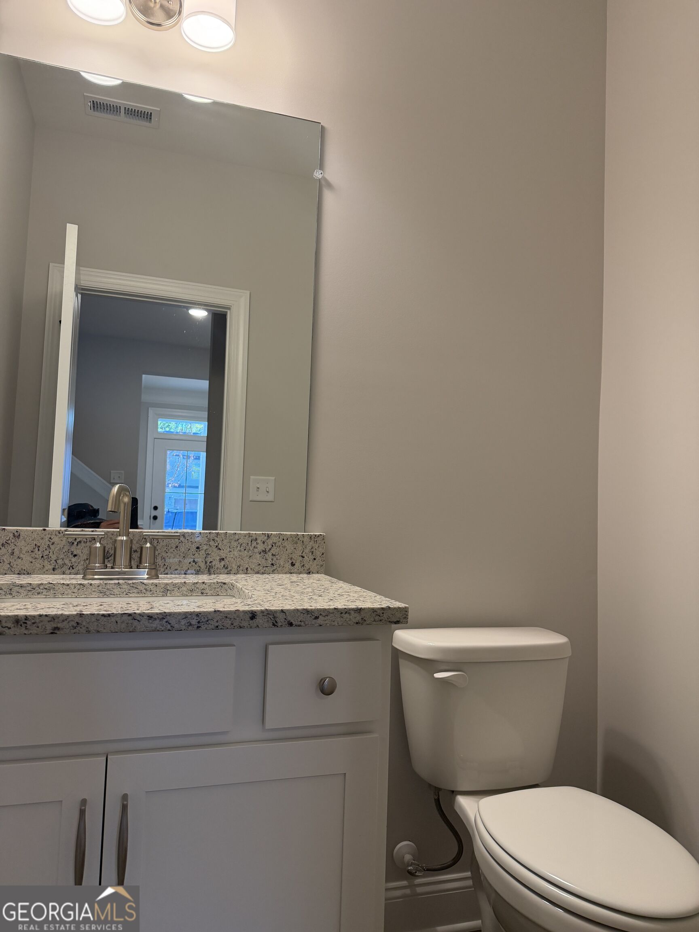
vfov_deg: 71.6
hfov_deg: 56.8
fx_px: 646
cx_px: 350
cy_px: 466
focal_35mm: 24
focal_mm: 6.76
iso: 200
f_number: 1.78
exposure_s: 1/121
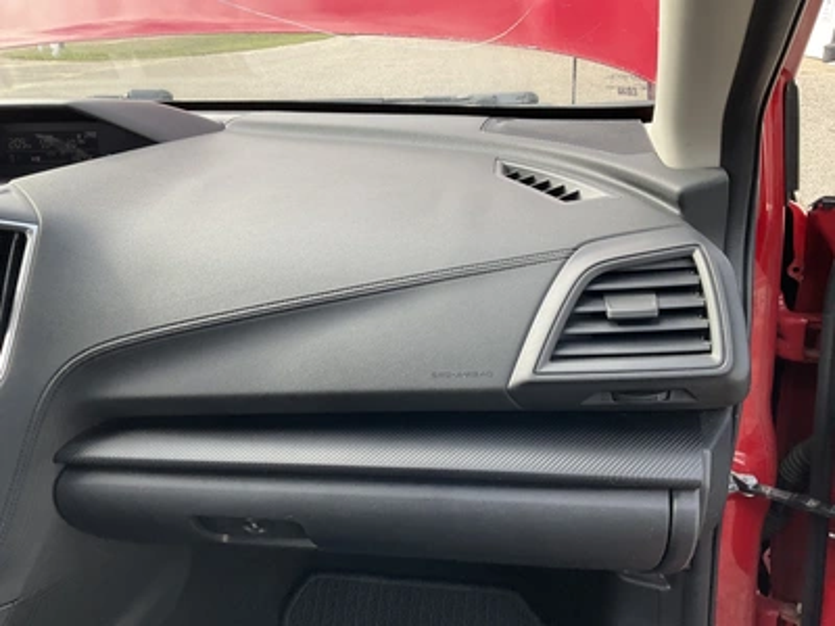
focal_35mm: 29
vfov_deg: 48.2
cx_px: 418
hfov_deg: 61.7
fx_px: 700
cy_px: 313
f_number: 1.8
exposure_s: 1/141
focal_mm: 3
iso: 20
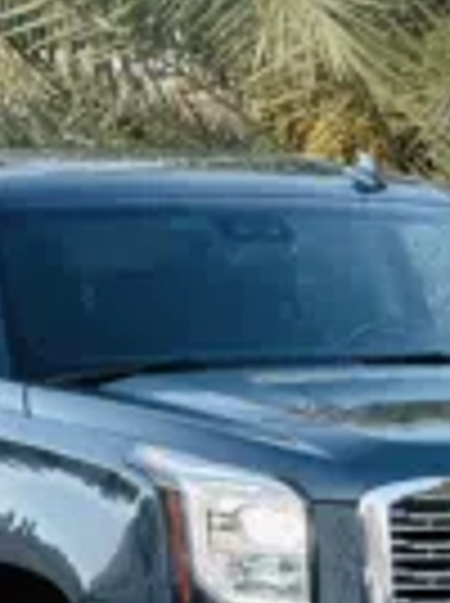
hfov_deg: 6.4
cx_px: 378
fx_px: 3999
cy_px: 338
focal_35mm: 230
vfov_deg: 8.6
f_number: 2.8
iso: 160
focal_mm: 9
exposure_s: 1/99
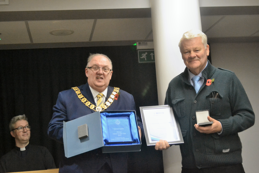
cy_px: 86
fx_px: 432
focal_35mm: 60
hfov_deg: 33.4
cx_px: 130
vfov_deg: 22.6
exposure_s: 1/40
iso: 3200
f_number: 5.3
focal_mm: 40
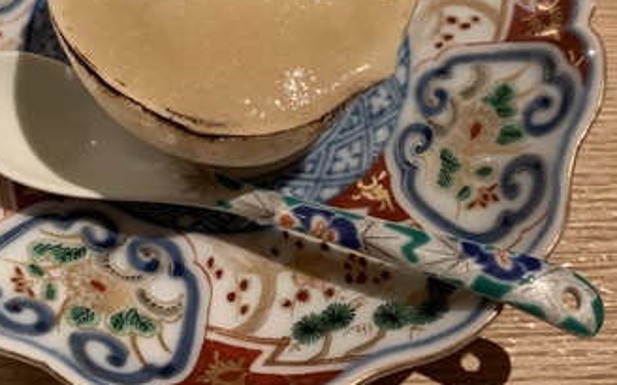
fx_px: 790
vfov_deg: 27.1
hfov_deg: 42.5
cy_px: 100
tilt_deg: -65.1
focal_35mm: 47
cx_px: 260
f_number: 1.8
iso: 160
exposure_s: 1/50
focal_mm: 4.25
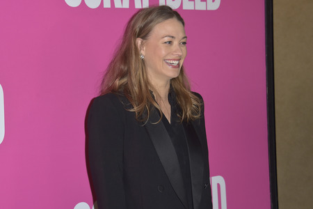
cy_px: 104
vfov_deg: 19.5
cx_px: 156
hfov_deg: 28.8
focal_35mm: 70
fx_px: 609
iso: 320
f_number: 6.3
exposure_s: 1/250
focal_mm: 70
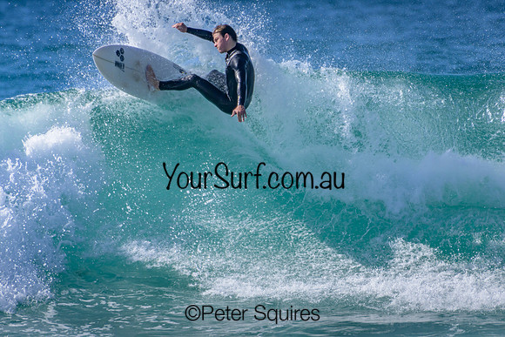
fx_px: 13329
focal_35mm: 950
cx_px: 252
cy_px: 168
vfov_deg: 1.4
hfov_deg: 2.2
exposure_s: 1/2000
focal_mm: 950
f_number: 11
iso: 1000
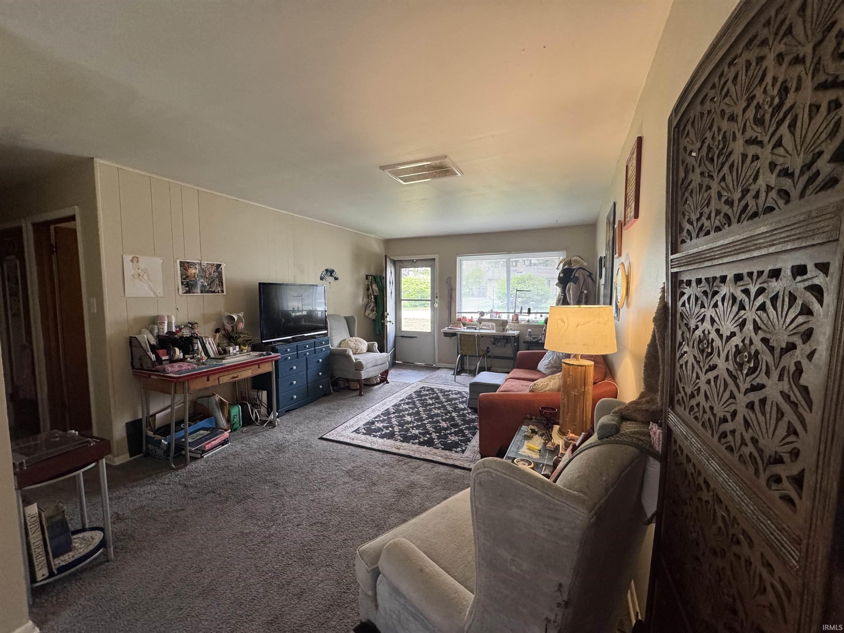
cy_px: 316
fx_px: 341
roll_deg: +0.1
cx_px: 422
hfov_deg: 102.1
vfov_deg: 85.7
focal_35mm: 14
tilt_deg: -4.7
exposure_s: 1/120
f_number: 2.2
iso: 250
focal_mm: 2.22
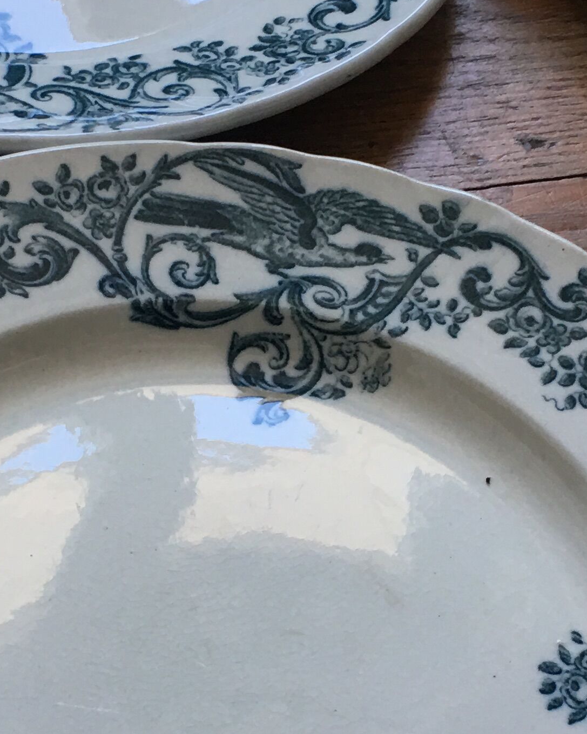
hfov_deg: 18.3
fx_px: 1824
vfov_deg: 22.7
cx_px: 233
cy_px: 444
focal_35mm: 84
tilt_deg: -50.3
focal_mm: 4.15
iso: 32
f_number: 2.2
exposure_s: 1/33
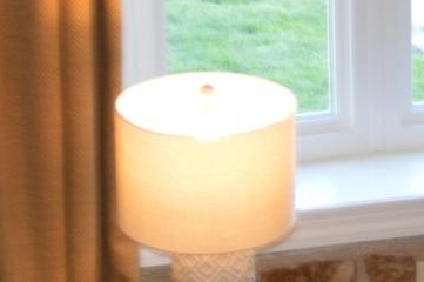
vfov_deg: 8.1
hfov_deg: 11.2
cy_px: 125
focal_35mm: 170
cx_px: 800
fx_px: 2000
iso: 450
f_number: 3.8
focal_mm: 20
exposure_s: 1/60
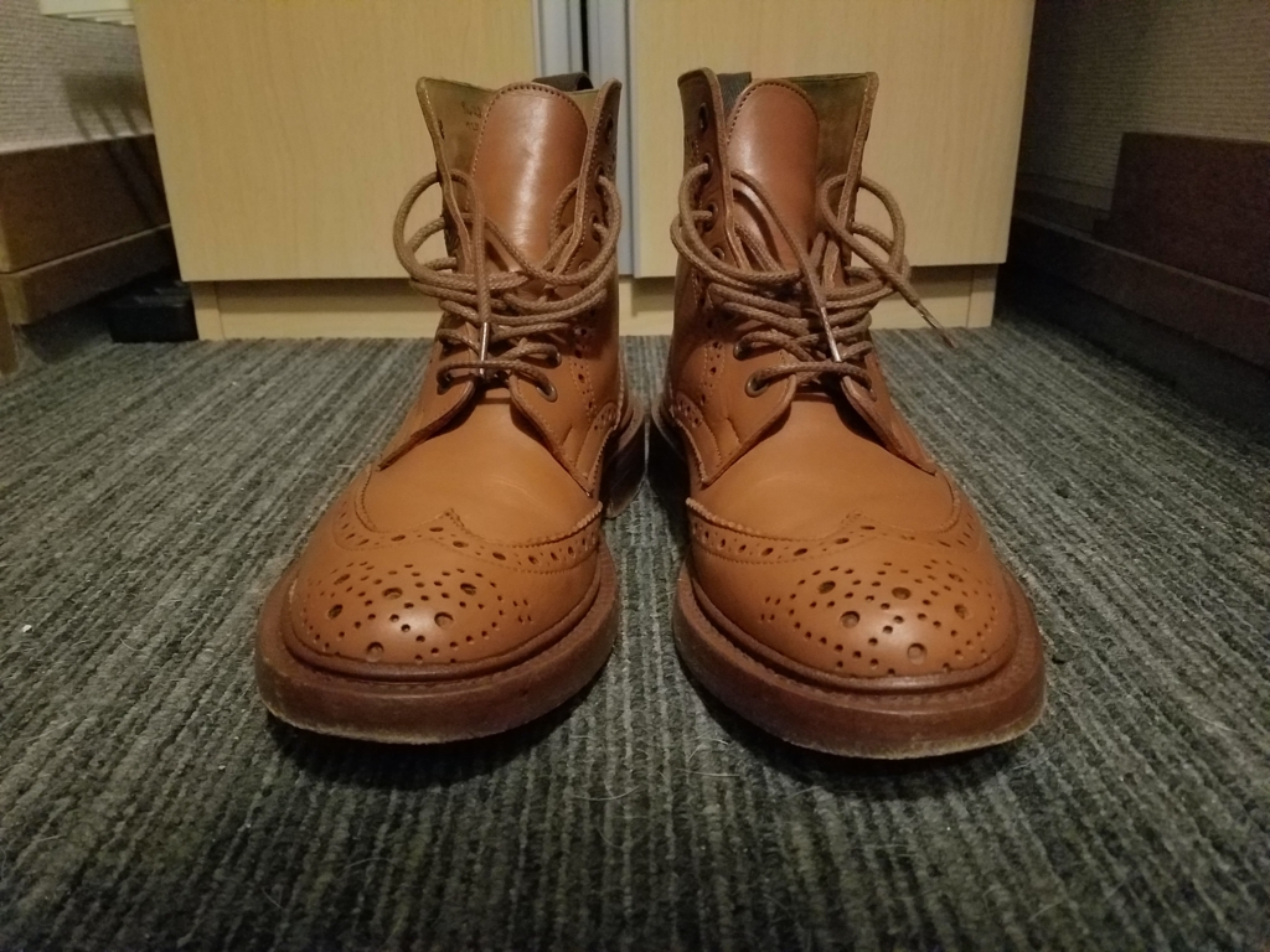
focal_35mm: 26
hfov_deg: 67.3
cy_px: 476
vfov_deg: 53.1
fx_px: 954
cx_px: 635
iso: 1250
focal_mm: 4.2
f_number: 1.7
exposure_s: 1/9
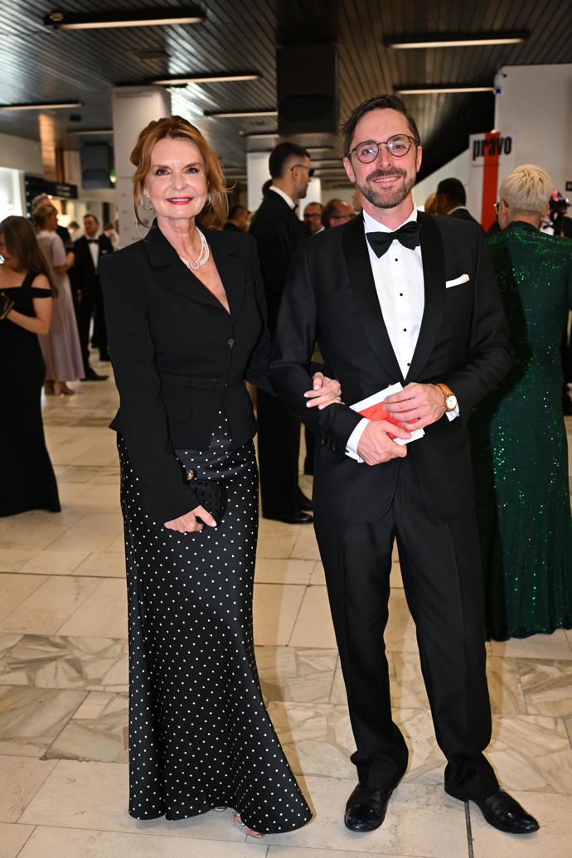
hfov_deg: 35.9
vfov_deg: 51.9
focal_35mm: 37
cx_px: 286
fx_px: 882
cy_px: 429
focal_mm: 37
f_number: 4
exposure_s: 1/160
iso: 2500
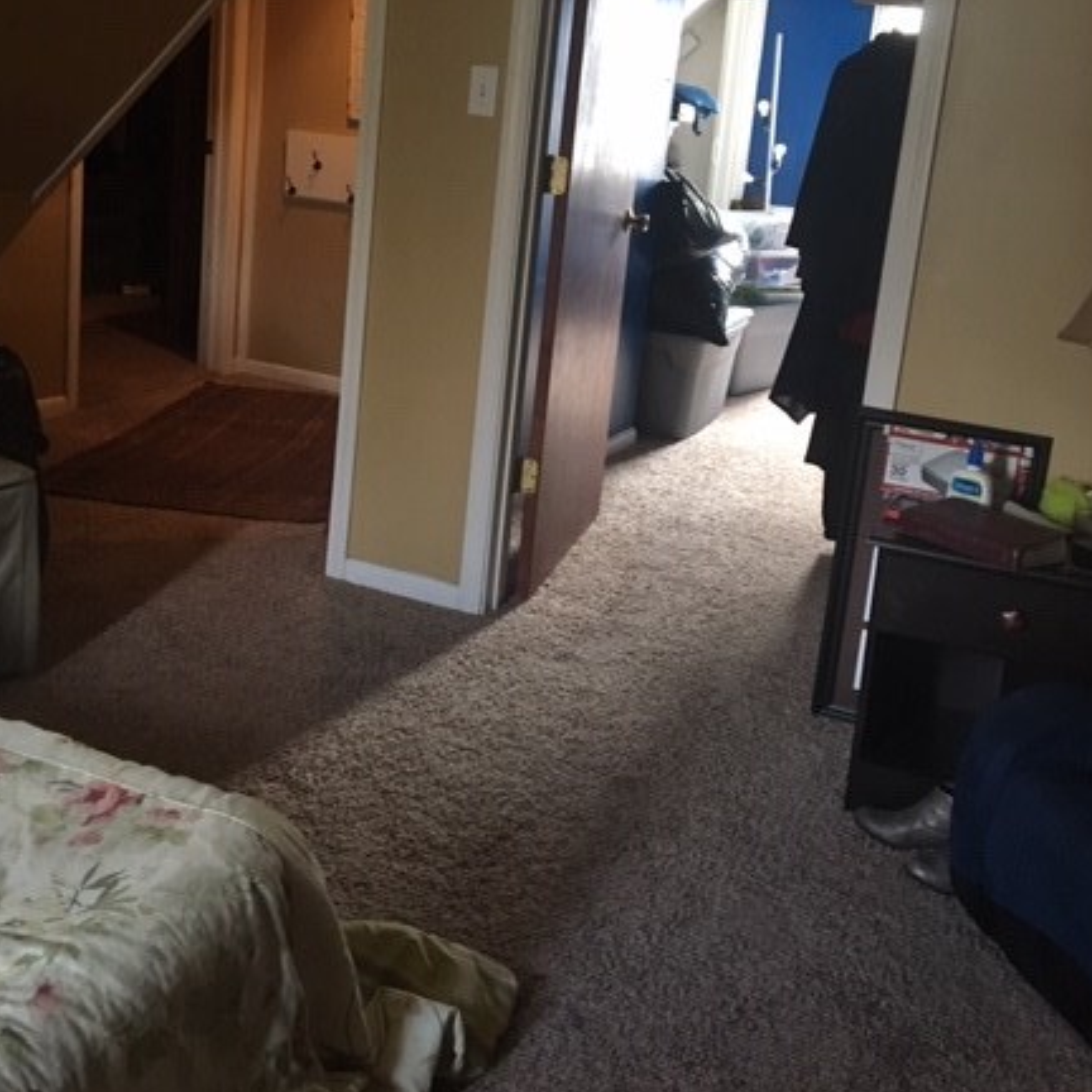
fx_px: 1356
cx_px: 508
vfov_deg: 43.1
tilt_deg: -10.4
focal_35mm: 38
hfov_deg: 43.8
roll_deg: -5.7
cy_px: 339
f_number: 2.2
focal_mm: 4.15
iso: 200
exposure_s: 1/20
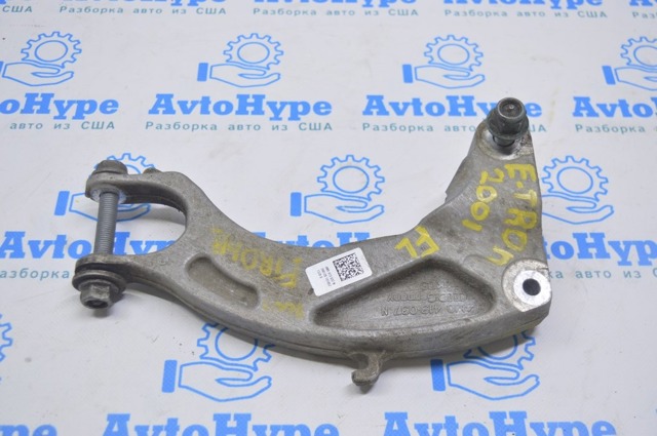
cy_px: 218
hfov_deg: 38.9
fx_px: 930
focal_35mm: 51
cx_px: 328
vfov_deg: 26.4
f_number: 5.6
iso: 400
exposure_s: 1/25
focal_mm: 34
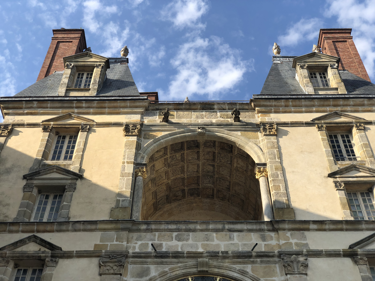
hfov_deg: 36.8
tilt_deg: +50.0
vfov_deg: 28.0
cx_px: 188
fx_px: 563
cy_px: 140
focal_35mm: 52
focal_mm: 6
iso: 16
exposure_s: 1/656
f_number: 2.4
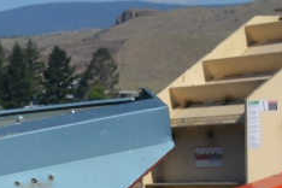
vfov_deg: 6.6
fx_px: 1606
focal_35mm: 205
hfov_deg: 9.5
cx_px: -262
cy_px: 333
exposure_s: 1/400
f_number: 10
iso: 100
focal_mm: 32
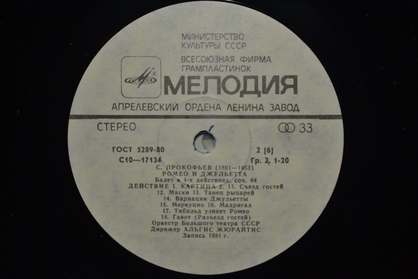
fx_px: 609
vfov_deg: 25.7
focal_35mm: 52
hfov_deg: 37.9
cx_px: 209
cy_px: 140
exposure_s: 1/60
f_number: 5
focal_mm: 35
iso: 100
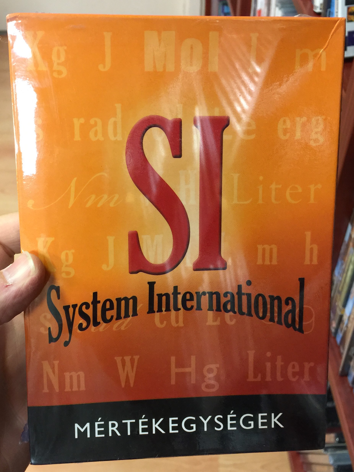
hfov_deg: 48.2
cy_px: 236
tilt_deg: -48.2
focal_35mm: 29
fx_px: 395
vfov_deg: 61.7
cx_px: 177
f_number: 2.2
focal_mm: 4.15
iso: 100
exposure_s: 1/17
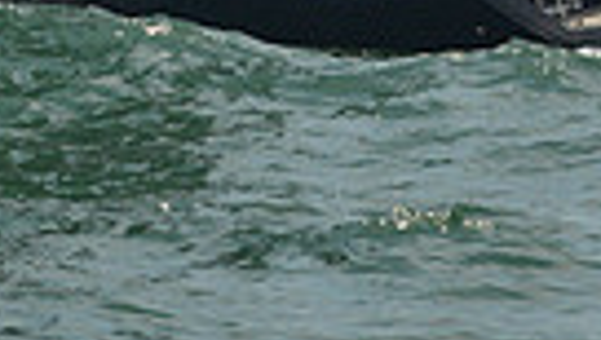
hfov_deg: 6.9
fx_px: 4980
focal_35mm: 312
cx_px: 46
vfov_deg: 3.7
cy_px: -888
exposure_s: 1/1250
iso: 560
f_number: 13
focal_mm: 70
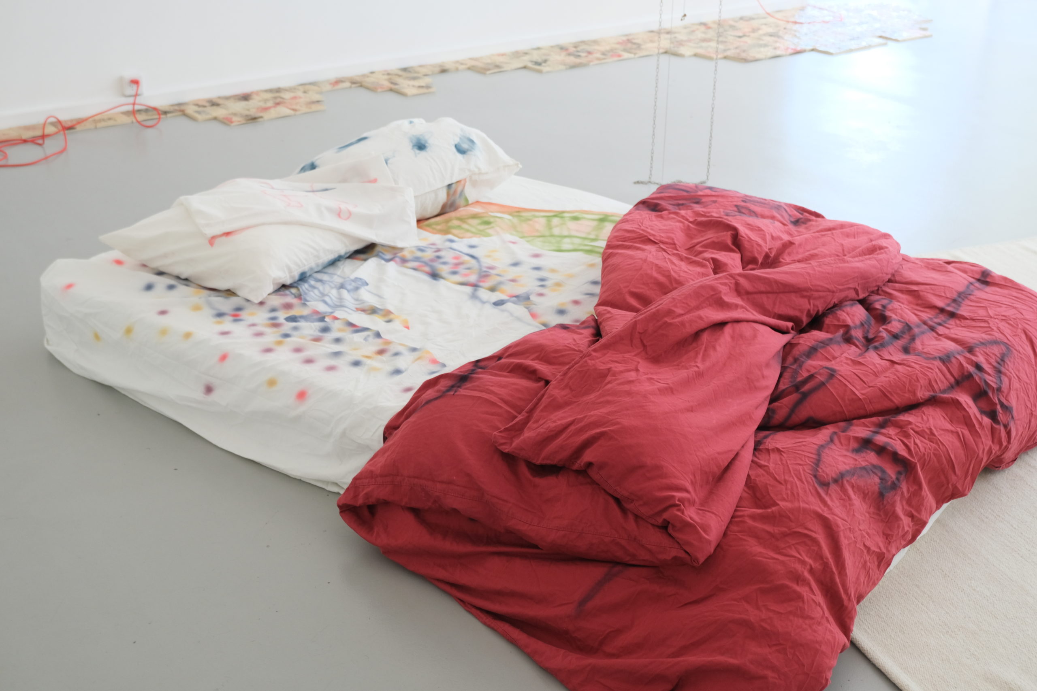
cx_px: 518
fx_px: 1239
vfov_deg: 31.2
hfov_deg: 45.4
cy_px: 346
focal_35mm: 43
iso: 640
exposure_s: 1/100
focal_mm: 28.8
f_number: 4.5
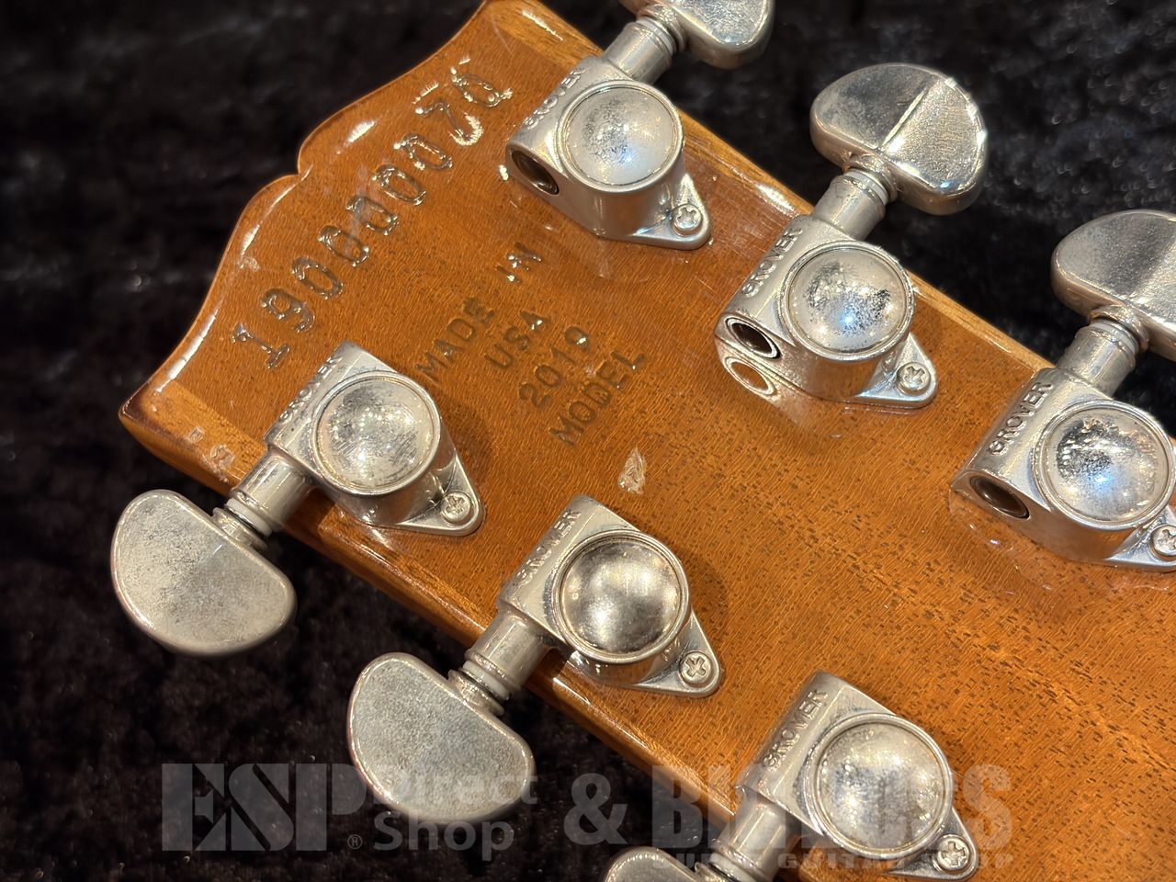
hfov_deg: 36.8
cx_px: 588
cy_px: 441
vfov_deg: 28.0
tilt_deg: -54.4
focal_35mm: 52
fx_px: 1767
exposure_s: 1/40
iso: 125
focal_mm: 5.96
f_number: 1.6
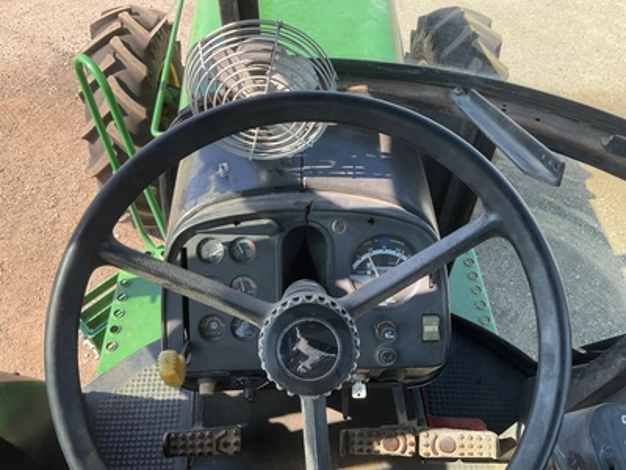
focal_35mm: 29
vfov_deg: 48.2
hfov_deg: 61.7
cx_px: 313
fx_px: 524
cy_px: 235
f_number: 1.8
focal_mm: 3
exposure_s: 1/205
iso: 25
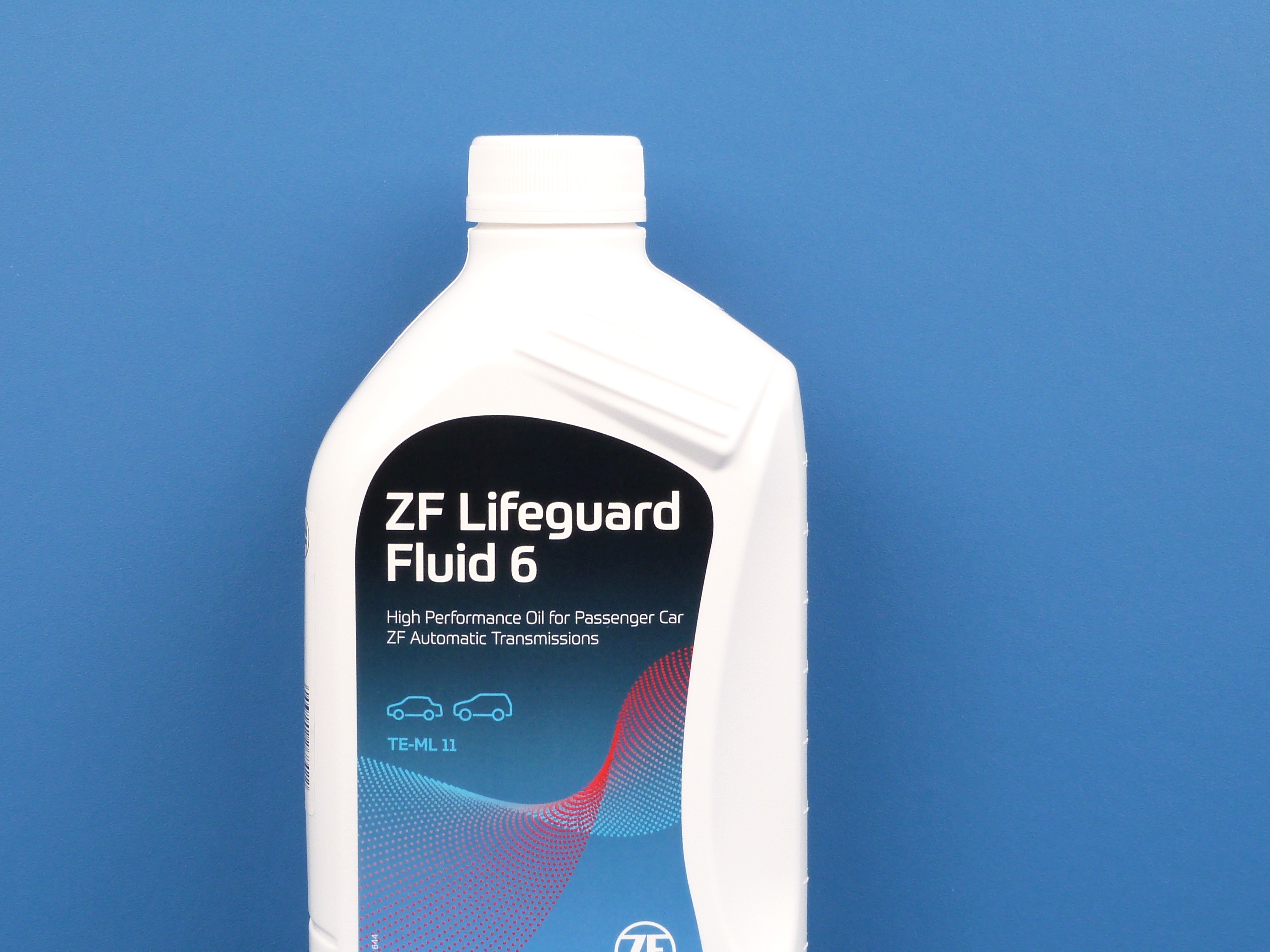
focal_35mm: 118
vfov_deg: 12.5
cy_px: 587
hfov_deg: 16.7
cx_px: 574
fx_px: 4329
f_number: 3.4
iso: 160
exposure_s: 1/60
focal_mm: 17.2
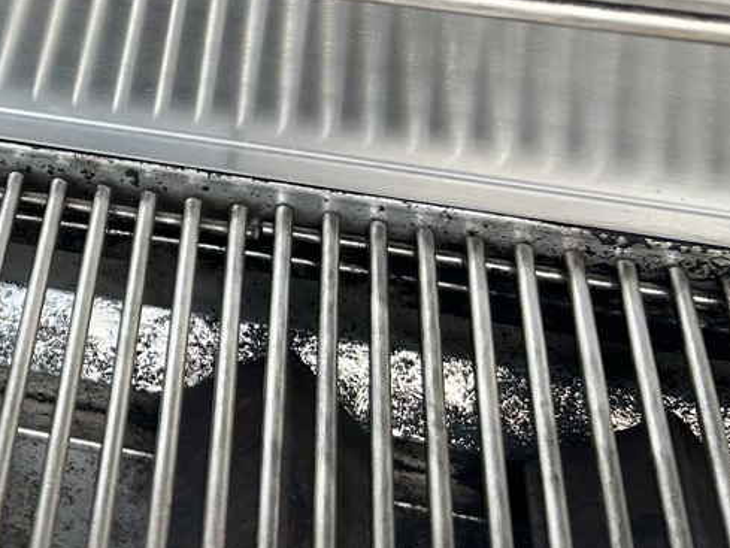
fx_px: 1793
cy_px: 161
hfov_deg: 19.5
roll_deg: +3.3
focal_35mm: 85
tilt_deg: -35.3
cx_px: -418
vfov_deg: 17.3
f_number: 1.5
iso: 50
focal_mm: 5.7
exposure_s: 1/121
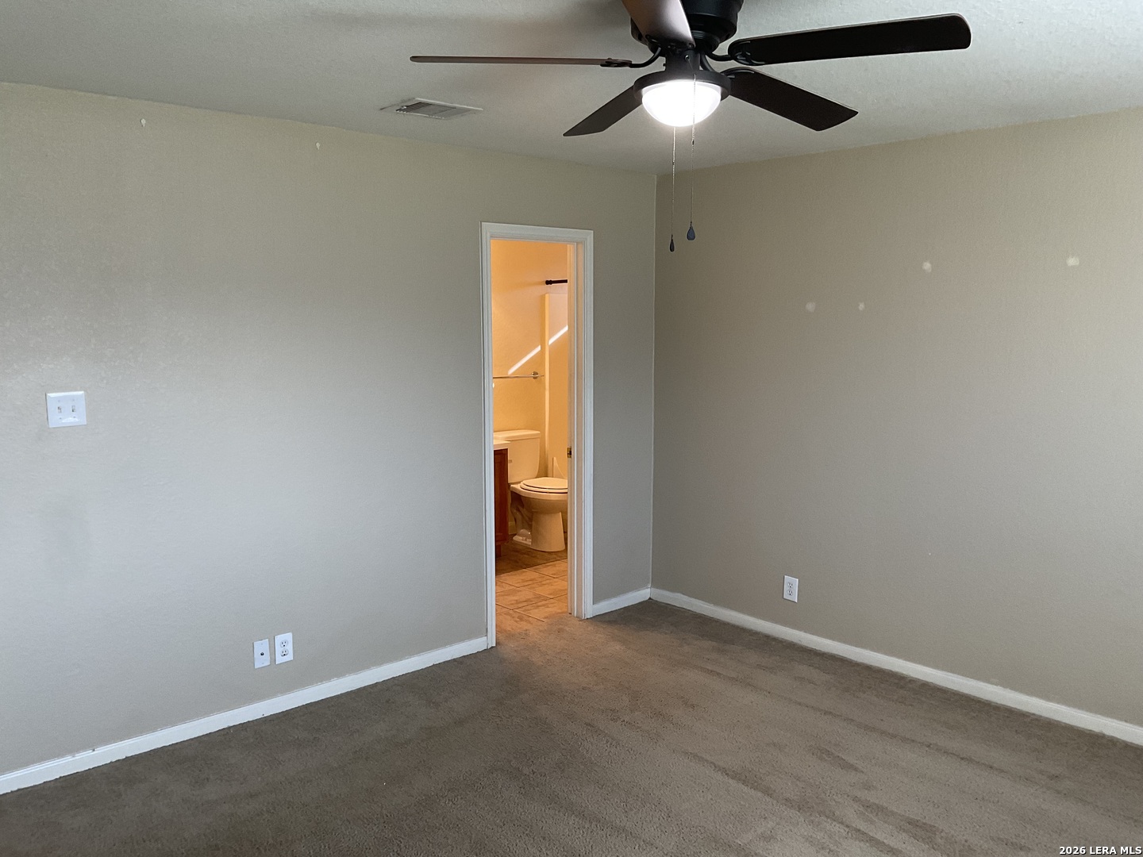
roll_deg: -0.4
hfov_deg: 61.7
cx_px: 572
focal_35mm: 29
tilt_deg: -6.9
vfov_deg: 48.2
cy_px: 428
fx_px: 958
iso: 80
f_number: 1.8
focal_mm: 3
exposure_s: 1/60
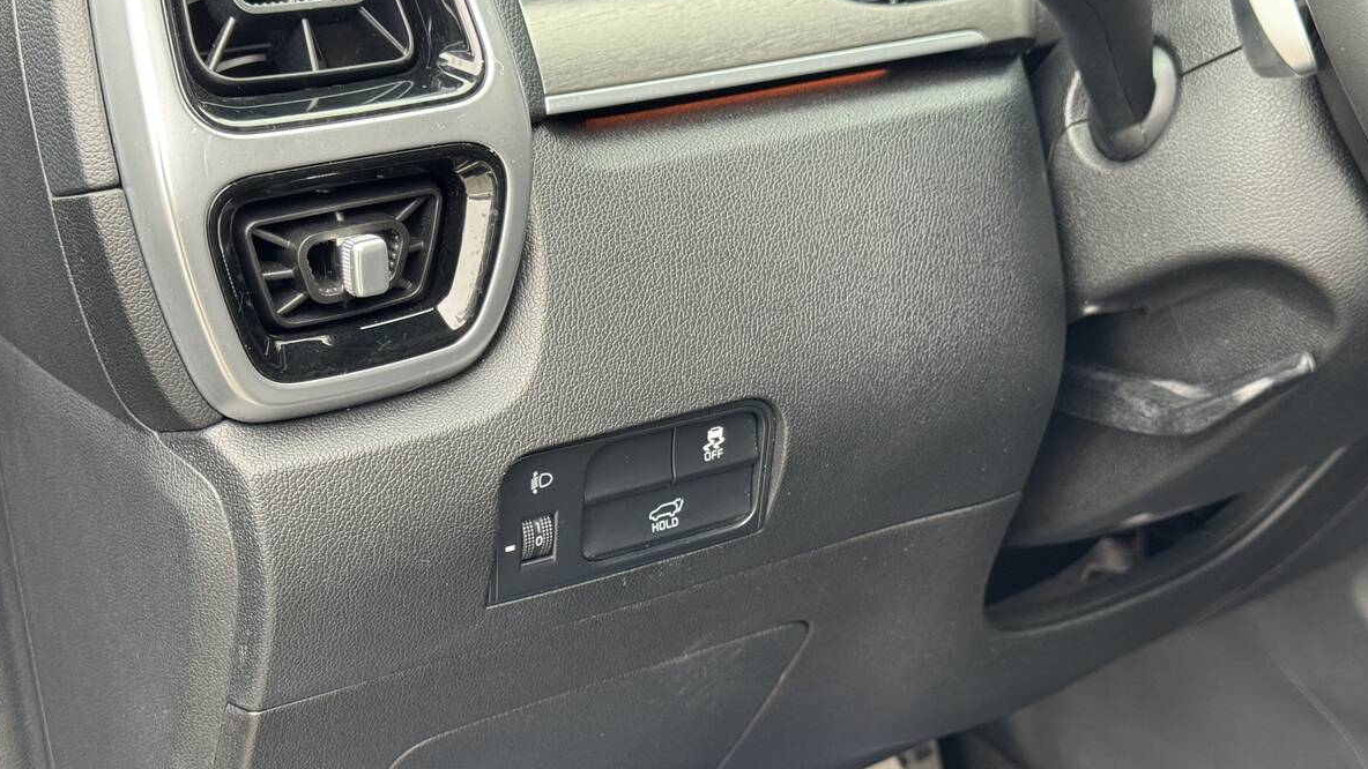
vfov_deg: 22.5
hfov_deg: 39.2
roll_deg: +0.6
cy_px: 513
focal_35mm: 53
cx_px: 679
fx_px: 1923
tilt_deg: -24.1
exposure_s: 1/60
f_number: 1.78
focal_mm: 6.76
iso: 250
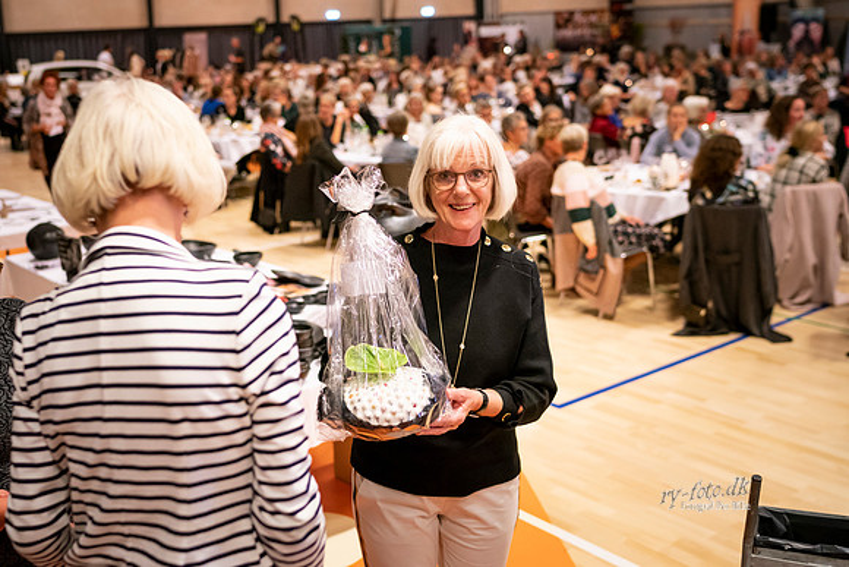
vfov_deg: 31.3
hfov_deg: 45.4
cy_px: 268
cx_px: 352
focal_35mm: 43
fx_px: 1011
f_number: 2.2
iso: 4000
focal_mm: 35
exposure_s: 1/200
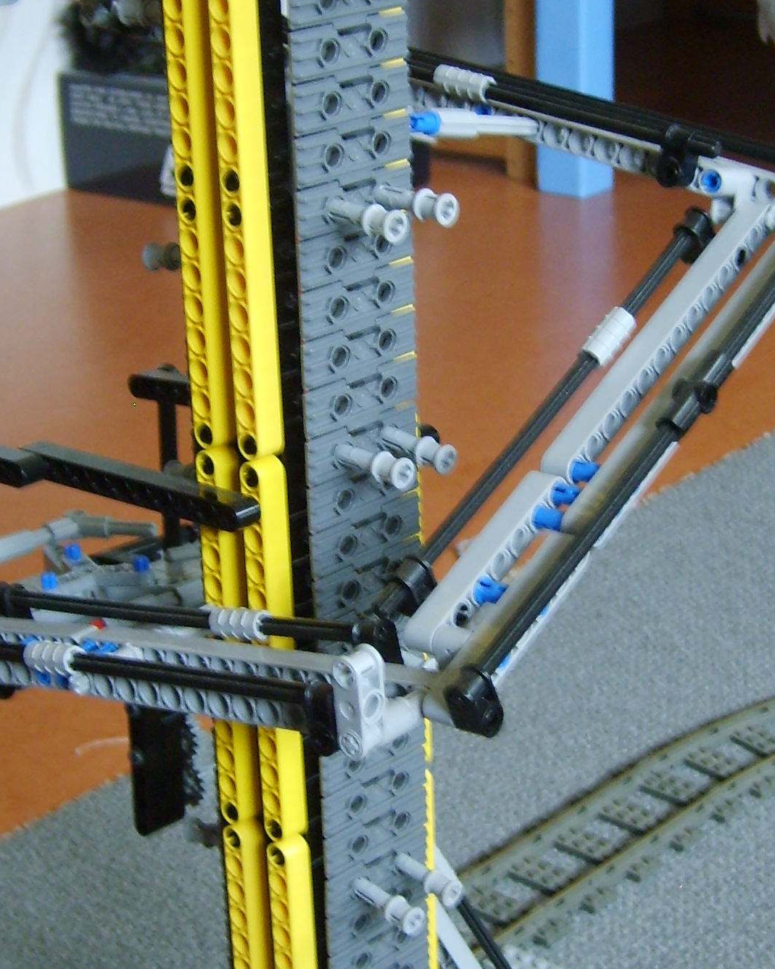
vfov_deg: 26.4
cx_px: 407
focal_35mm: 72
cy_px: 490
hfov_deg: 21.3
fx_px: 2064
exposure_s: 1/15
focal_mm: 5.8
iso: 139
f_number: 2.8
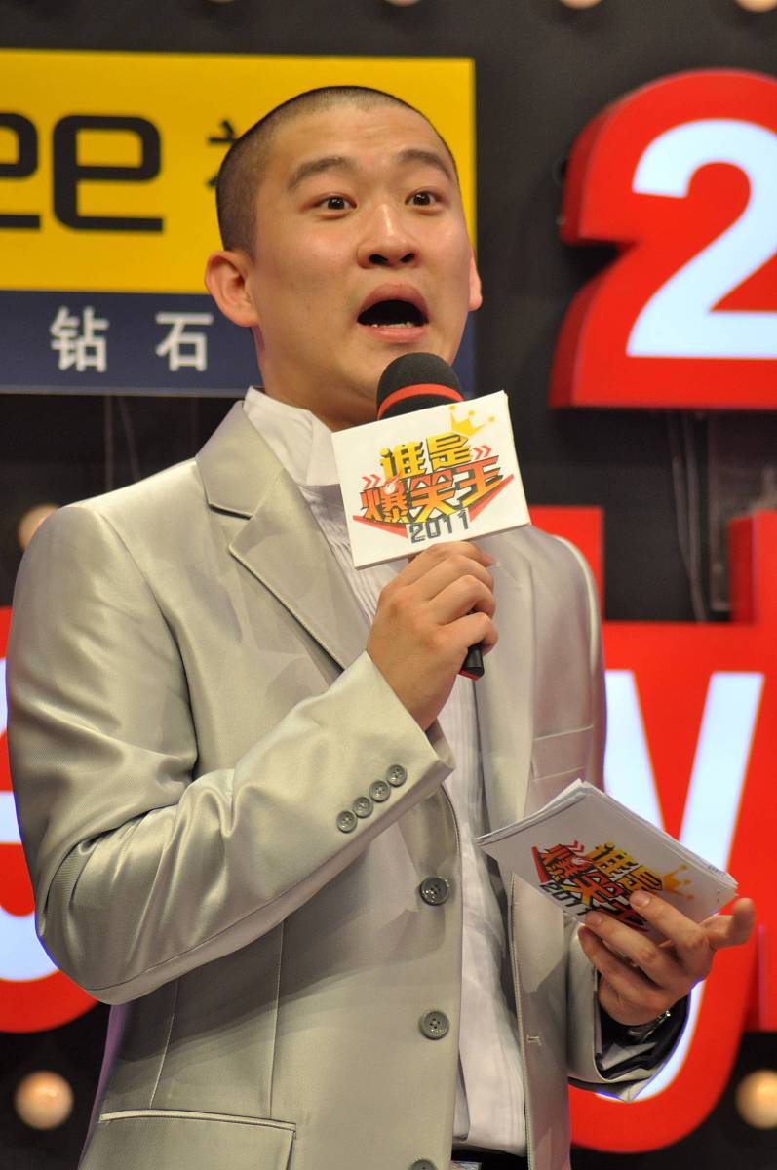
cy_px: 585
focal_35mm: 420
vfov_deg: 4.9
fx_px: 13632
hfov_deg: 3.3
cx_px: 388
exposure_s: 1/125
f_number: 5.3
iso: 800
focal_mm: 280
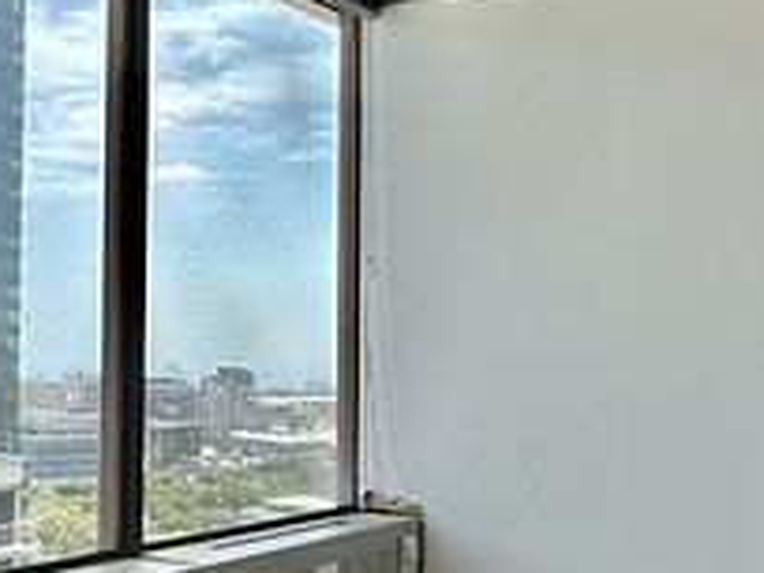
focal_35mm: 55
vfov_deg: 26.5
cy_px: 326
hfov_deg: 34.9
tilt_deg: +2.0
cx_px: 367
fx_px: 1214
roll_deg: -0.6
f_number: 2.2
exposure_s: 1/135
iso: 40
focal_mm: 2.22
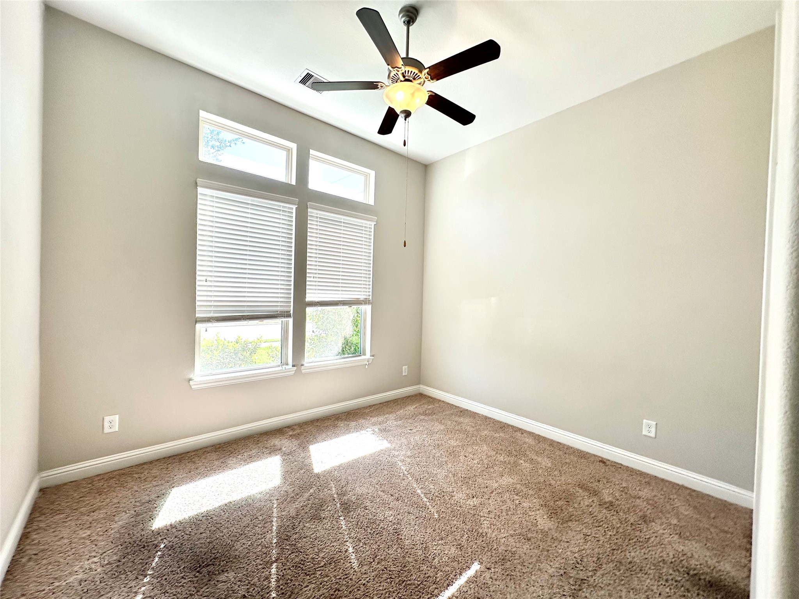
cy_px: 300
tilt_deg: +0.0
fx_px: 323
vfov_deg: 85.7
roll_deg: -1.4
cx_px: 400
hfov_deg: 102.1
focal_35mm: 14
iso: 40
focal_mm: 2.22
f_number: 2.2
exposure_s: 1/123
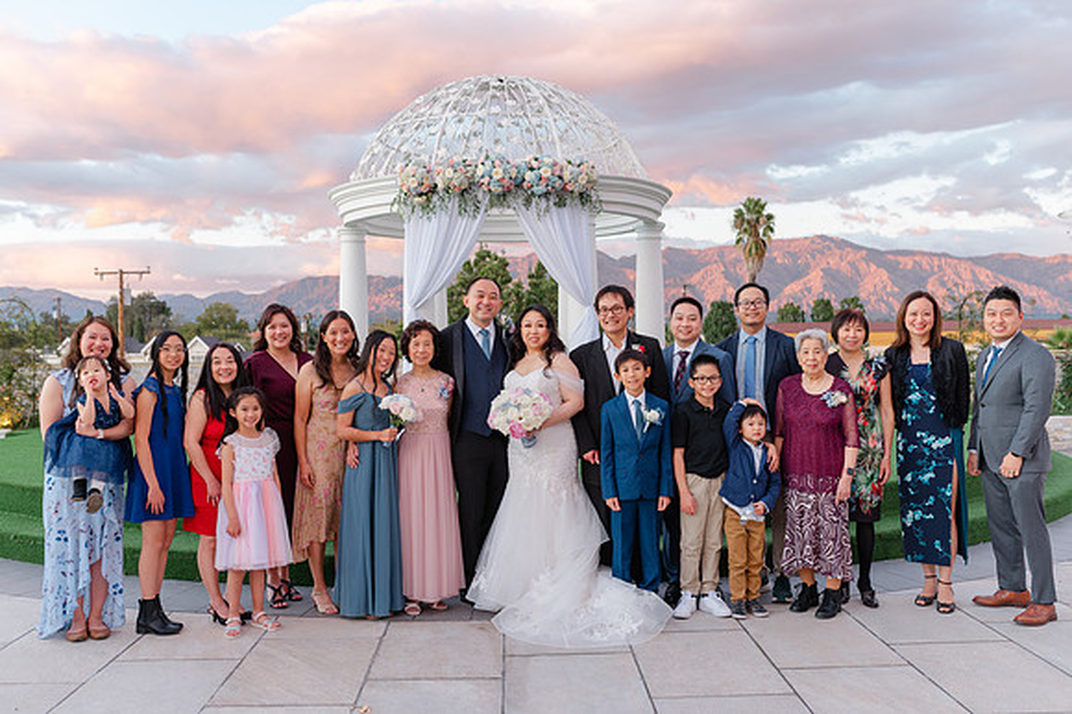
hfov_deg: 54.5
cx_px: 536
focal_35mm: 35
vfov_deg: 37.8
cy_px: 357
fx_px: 1042
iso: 250
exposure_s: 1/125
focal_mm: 35
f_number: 4
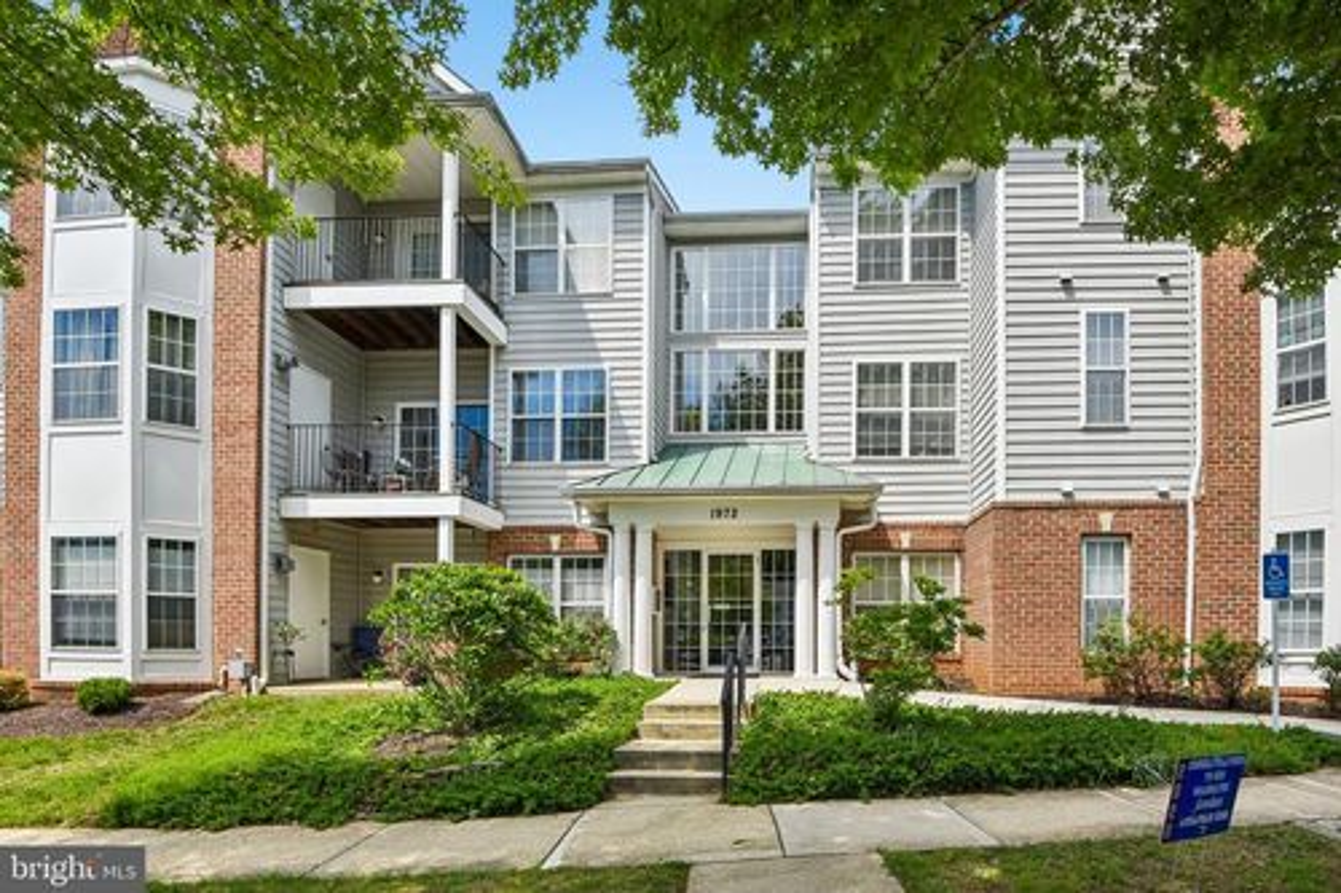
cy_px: 446
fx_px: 633
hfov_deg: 93.3
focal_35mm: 17
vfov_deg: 70.4
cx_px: 670
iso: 400
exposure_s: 1/640
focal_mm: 17
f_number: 8
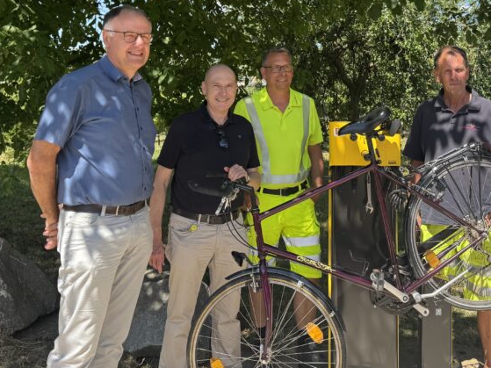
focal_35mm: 44
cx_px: 314
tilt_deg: +3.5
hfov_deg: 42.5
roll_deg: +0.0
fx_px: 624
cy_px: 62
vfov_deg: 31.8
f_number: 1.78
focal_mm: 6.76
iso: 80
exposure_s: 1/1112
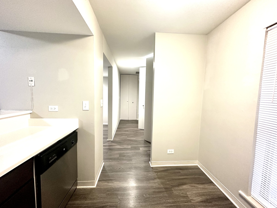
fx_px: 112
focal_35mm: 14
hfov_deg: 102.1
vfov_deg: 85.7
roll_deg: -1.5
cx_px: 138
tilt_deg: -4.6
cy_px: 104
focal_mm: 2.22
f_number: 2.2
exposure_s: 1/60
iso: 320
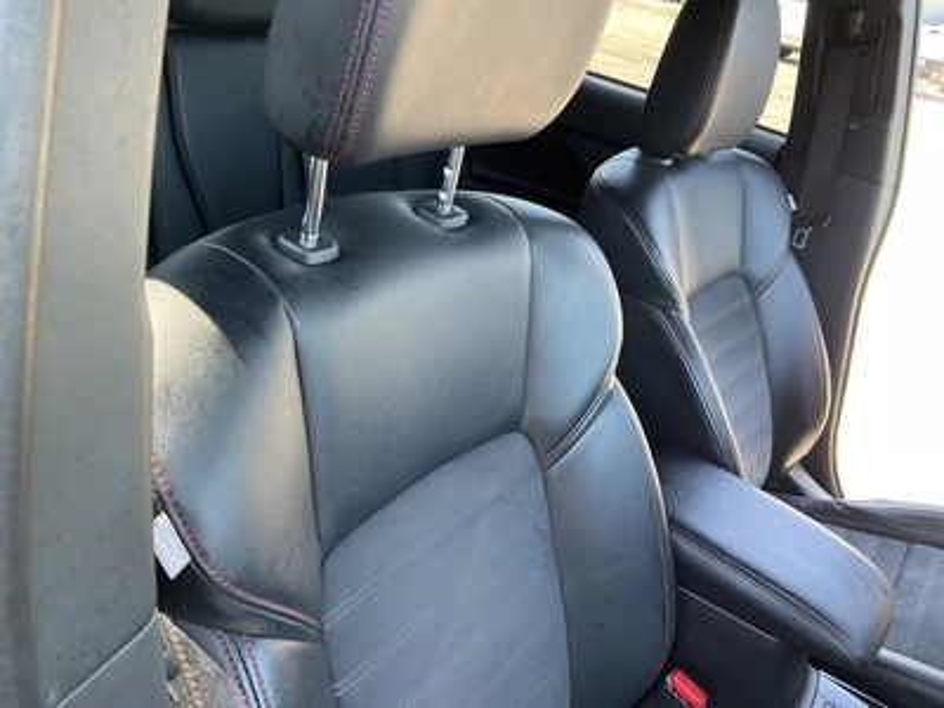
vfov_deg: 48.2
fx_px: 791
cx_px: 472
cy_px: 354
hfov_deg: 61.7
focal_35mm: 29
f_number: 1.8
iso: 64
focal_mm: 3
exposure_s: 1/81
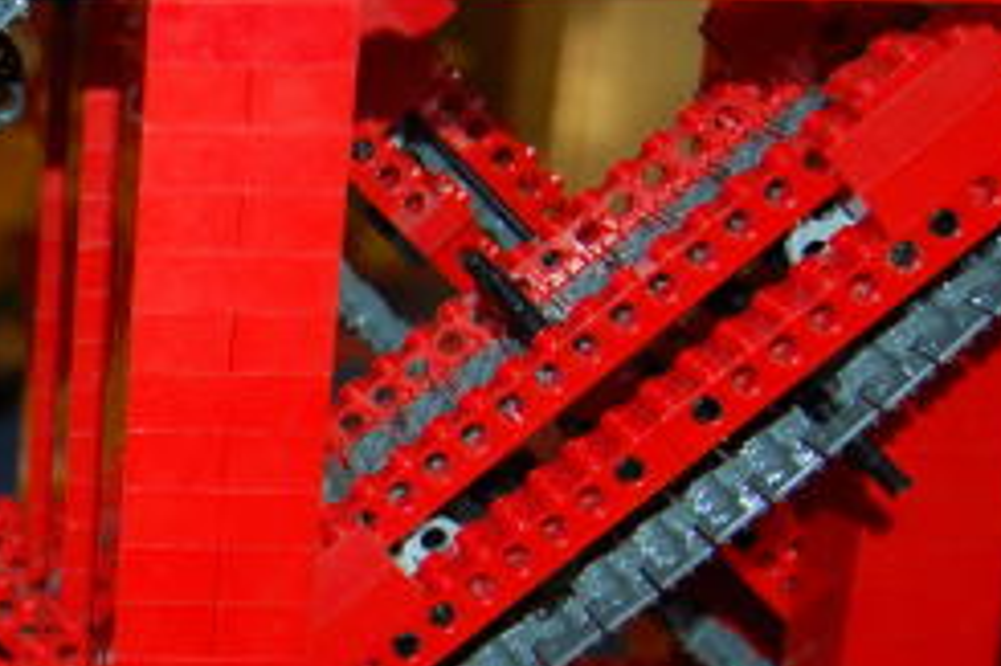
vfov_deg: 14.4
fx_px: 2612
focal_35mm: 94
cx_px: -249
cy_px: 556
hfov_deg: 20.1
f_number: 4
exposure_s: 1/60
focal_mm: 24
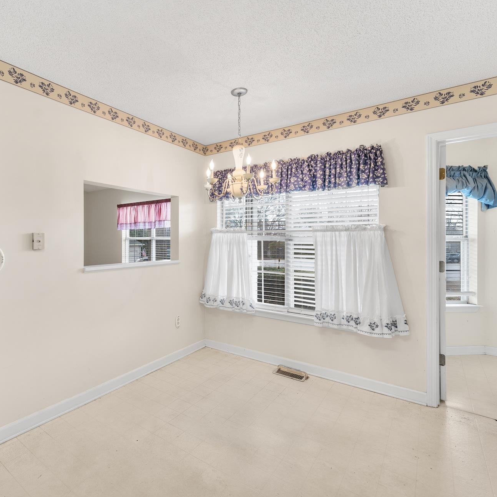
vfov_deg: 80.7
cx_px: 178
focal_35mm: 18
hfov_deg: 78.8
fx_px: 292
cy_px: 248
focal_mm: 14
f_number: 6.3
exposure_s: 1/6
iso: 400
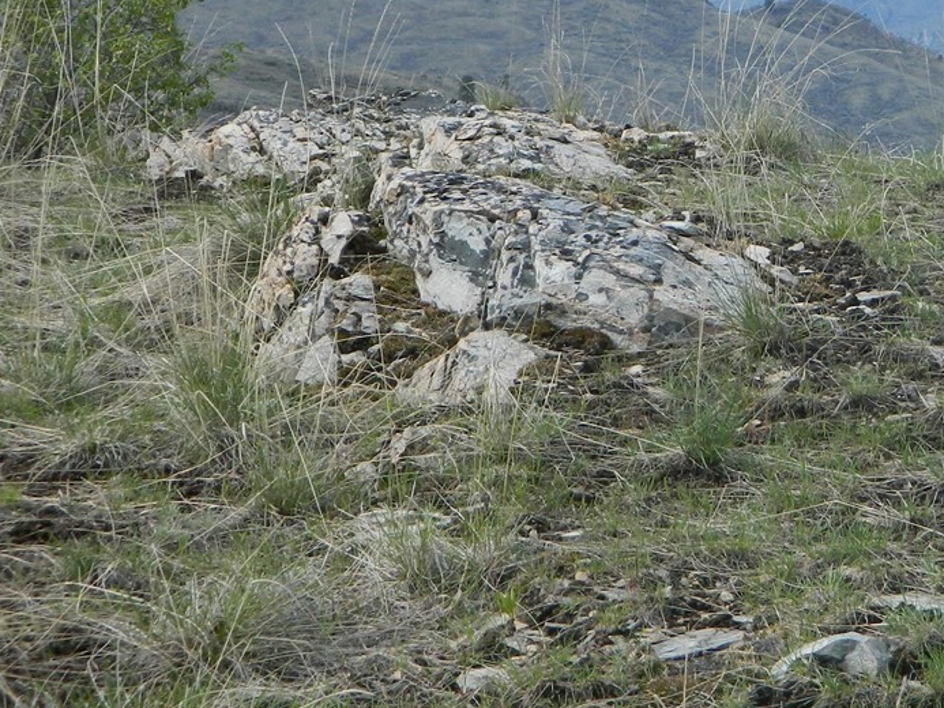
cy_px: 151
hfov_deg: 10.2
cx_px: 811
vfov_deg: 7.6
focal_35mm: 194
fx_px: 5291
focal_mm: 15.1
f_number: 4.2
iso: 80
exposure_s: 1/500
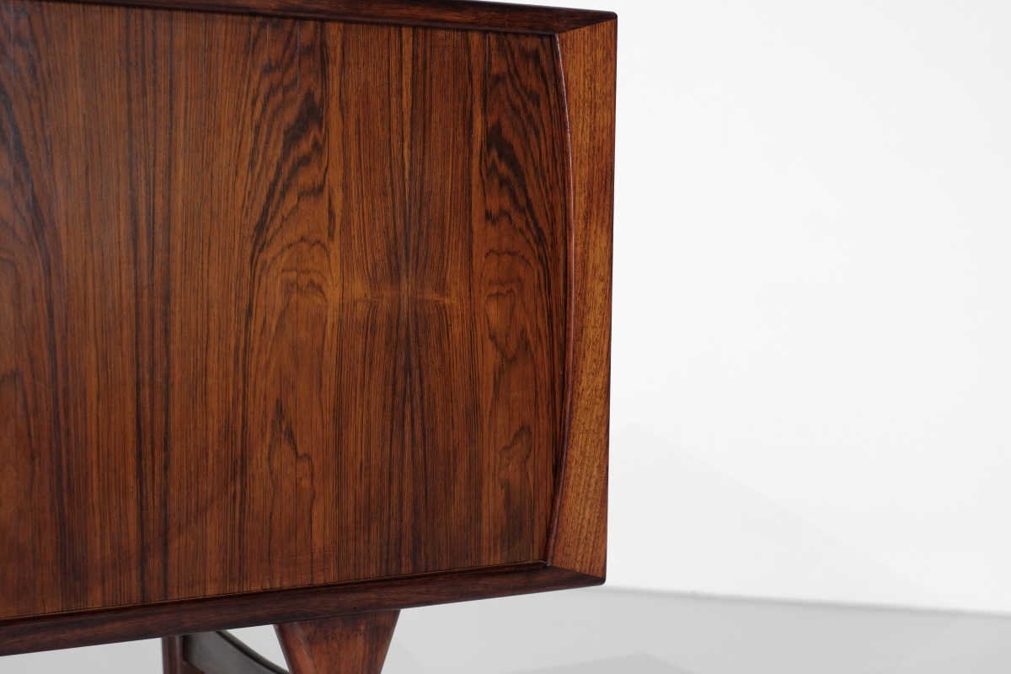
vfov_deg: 25.5
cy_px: 337
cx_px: 506
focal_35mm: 53
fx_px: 1488
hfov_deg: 37.5
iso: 800
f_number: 4
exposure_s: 1/100
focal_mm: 35
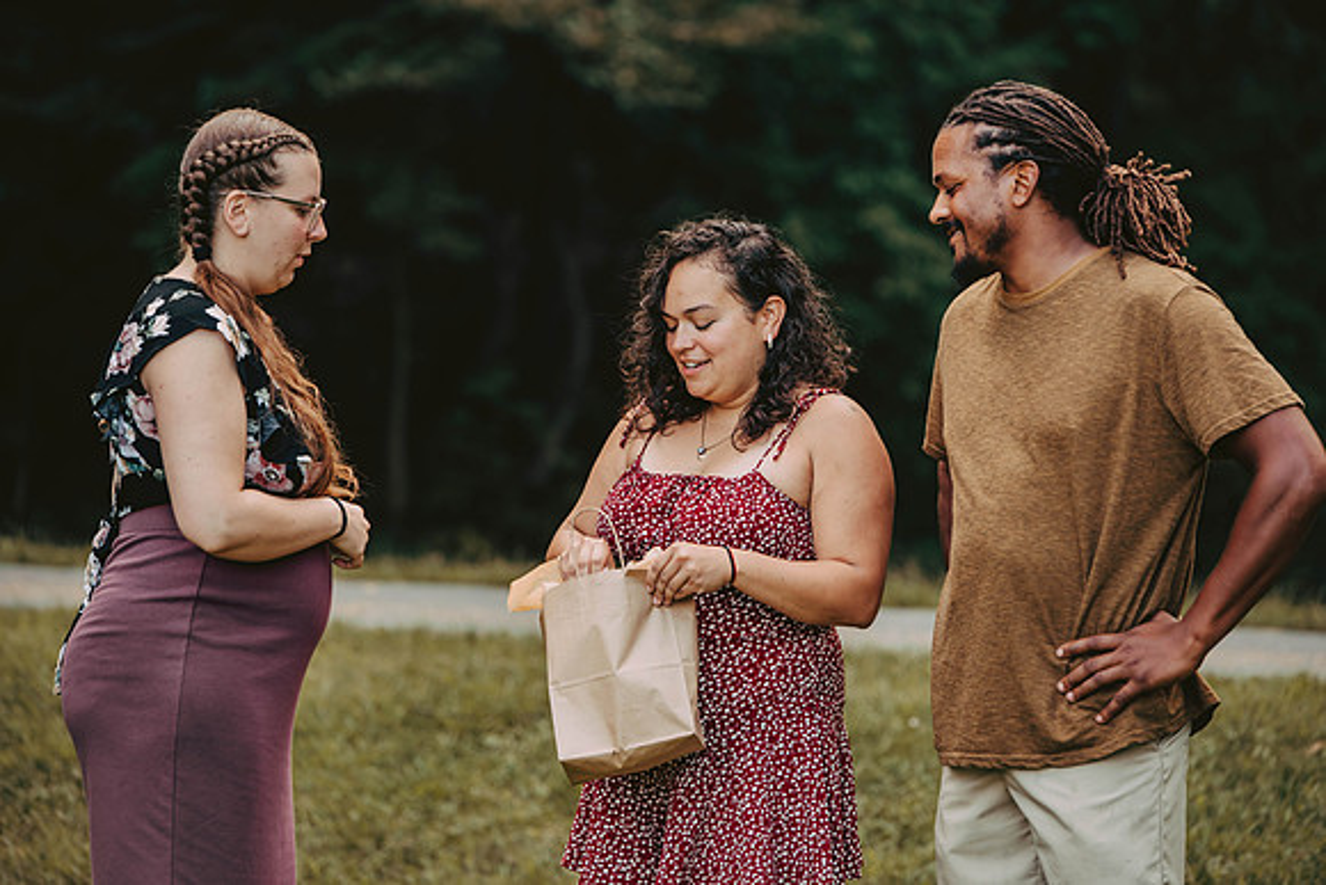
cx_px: 663
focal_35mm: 160
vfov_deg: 8.6
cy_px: 442
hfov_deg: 12.8
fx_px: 5894
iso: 250
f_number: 3.5
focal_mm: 160
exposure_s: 1/100
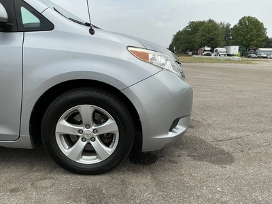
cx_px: 136
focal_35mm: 28
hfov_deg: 63.4
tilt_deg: -10.1
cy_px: 102
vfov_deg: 49.7
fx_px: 220
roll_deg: -1.1
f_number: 1.8
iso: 25
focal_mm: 3
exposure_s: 1/1626
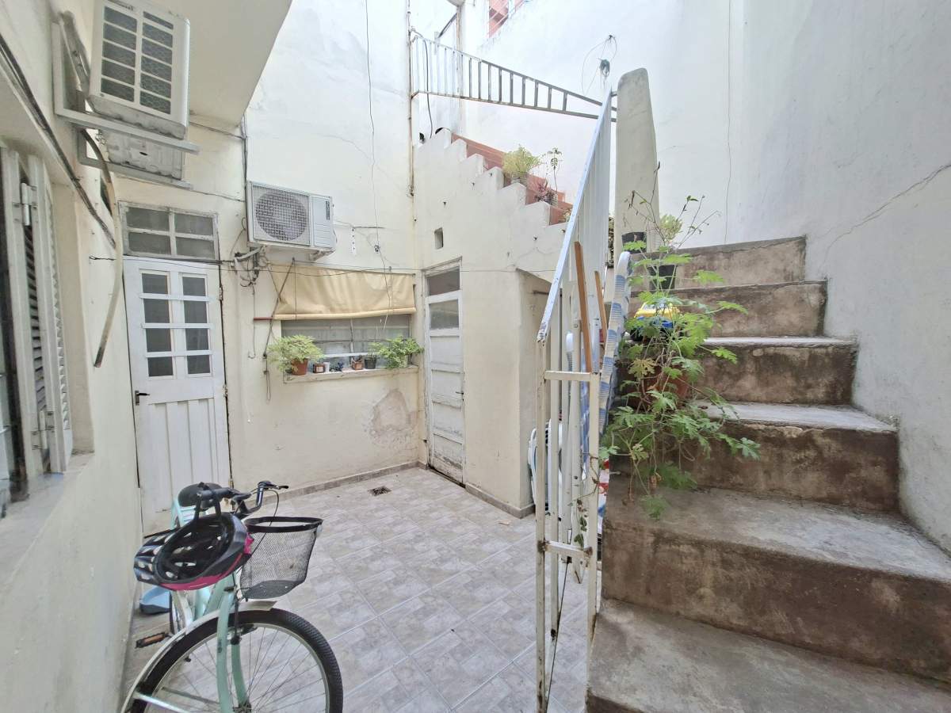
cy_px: 356
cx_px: 476
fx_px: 357
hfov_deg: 106.2
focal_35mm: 13
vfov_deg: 89.9
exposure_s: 1/40
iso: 100
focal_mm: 1.74
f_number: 2.2
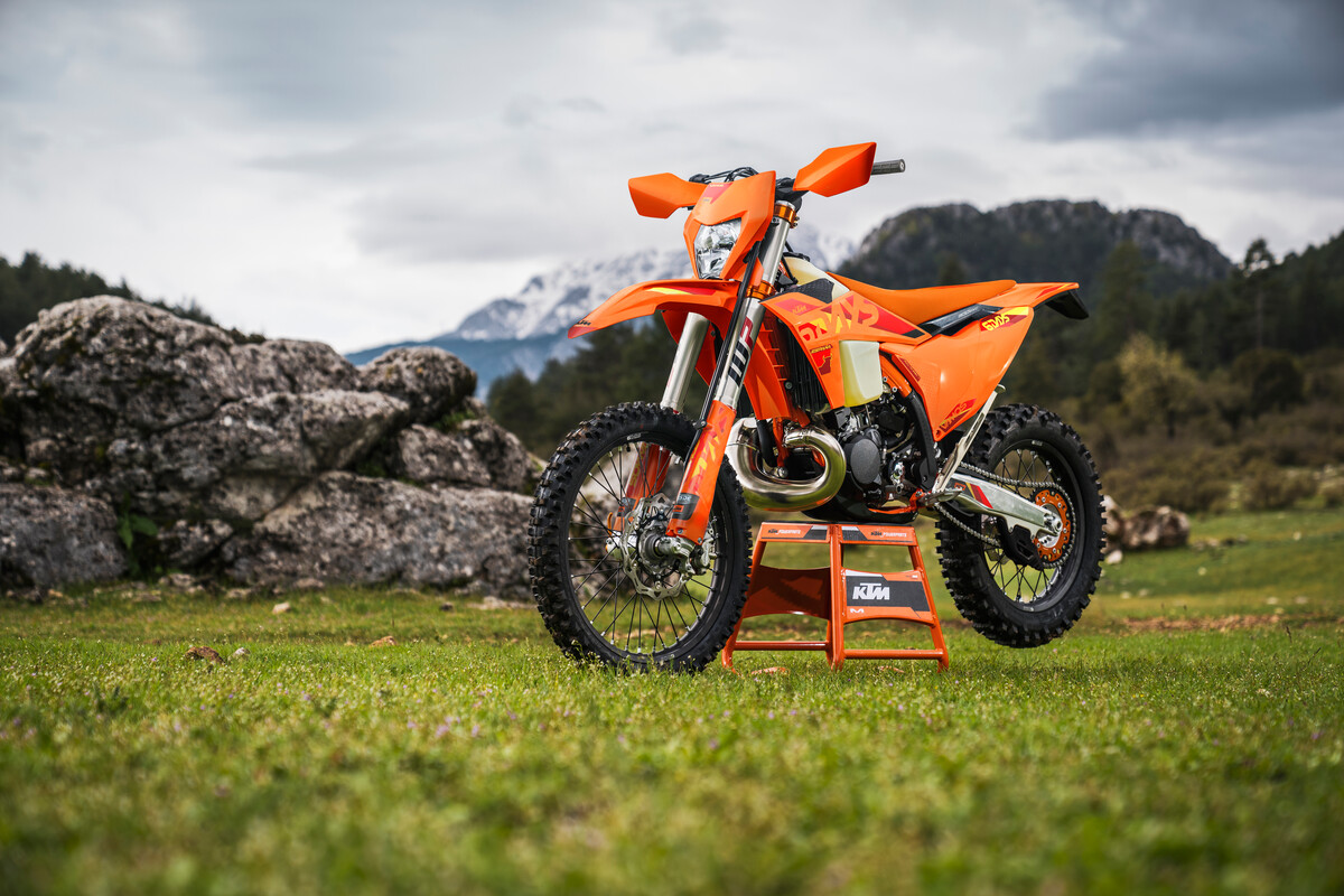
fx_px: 2613
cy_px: 448
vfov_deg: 19.5
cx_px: 672
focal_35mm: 70
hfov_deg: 28.8
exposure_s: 1/400
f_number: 3.2
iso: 50
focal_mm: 70
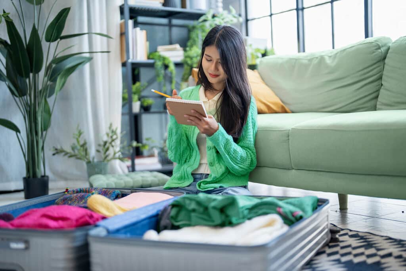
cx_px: 203
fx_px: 564
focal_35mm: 50
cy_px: 136
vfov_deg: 27.0
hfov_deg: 39.6
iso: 500
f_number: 1.2
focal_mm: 50
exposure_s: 1/500
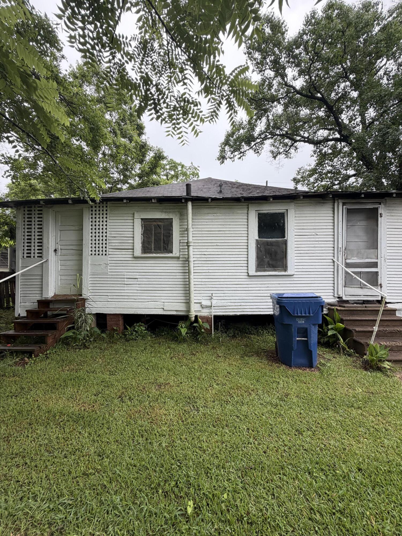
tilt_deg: -0.7
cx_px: 201
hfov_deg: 85.7
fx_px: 217
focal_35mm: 14
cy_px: 268
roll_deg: -1.8
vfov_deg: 102.1
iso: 50
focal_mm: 2.22
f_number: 2.2
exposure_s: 1/502
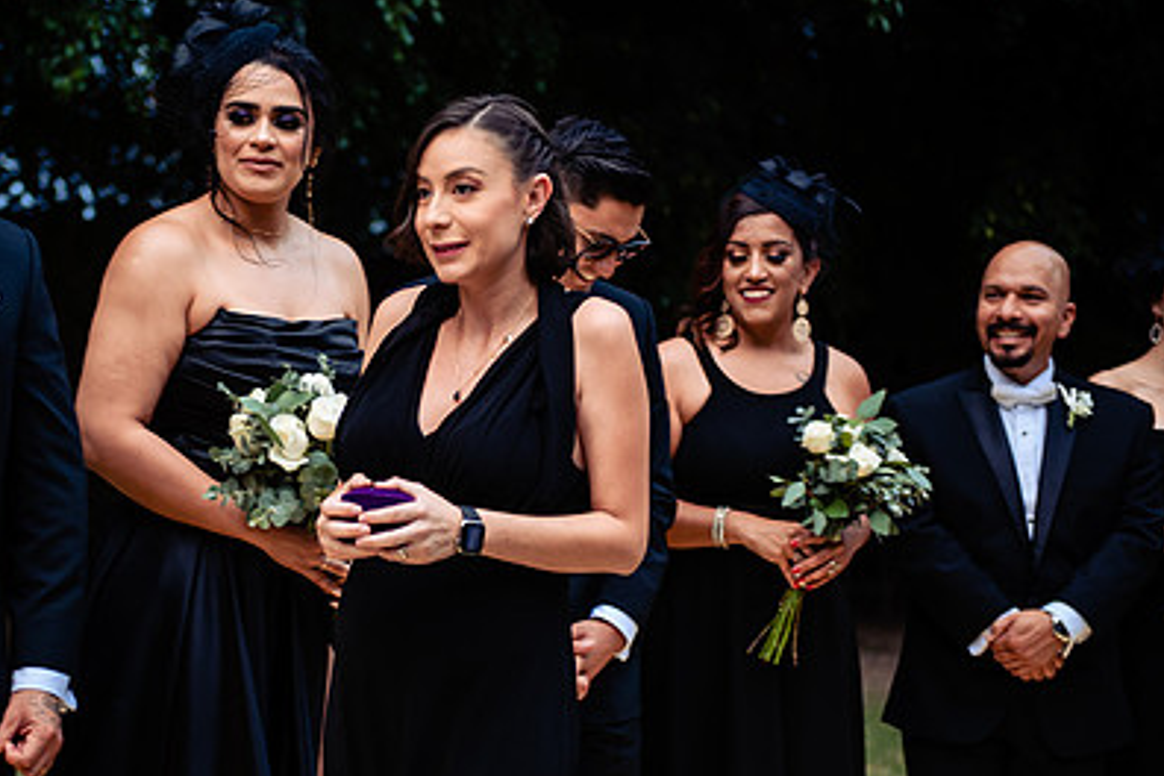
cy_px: 416
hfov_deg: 23.0
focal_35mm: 88
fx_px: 2845
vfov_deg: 15.5
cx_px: 353
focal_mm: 60
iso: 320
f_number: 2.8
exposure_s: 1/160
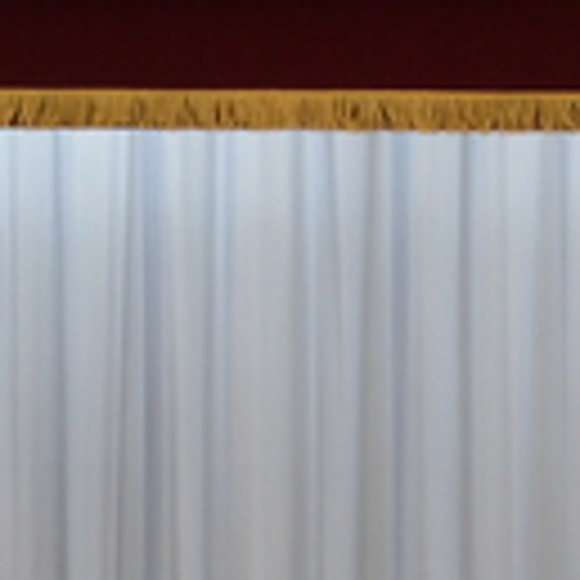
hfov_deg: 6.7
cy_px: 782
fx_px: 4872
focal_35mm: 257
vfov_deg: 6.7
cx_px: 924
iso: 800
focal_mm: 40
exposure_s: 1/60
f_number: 5.3
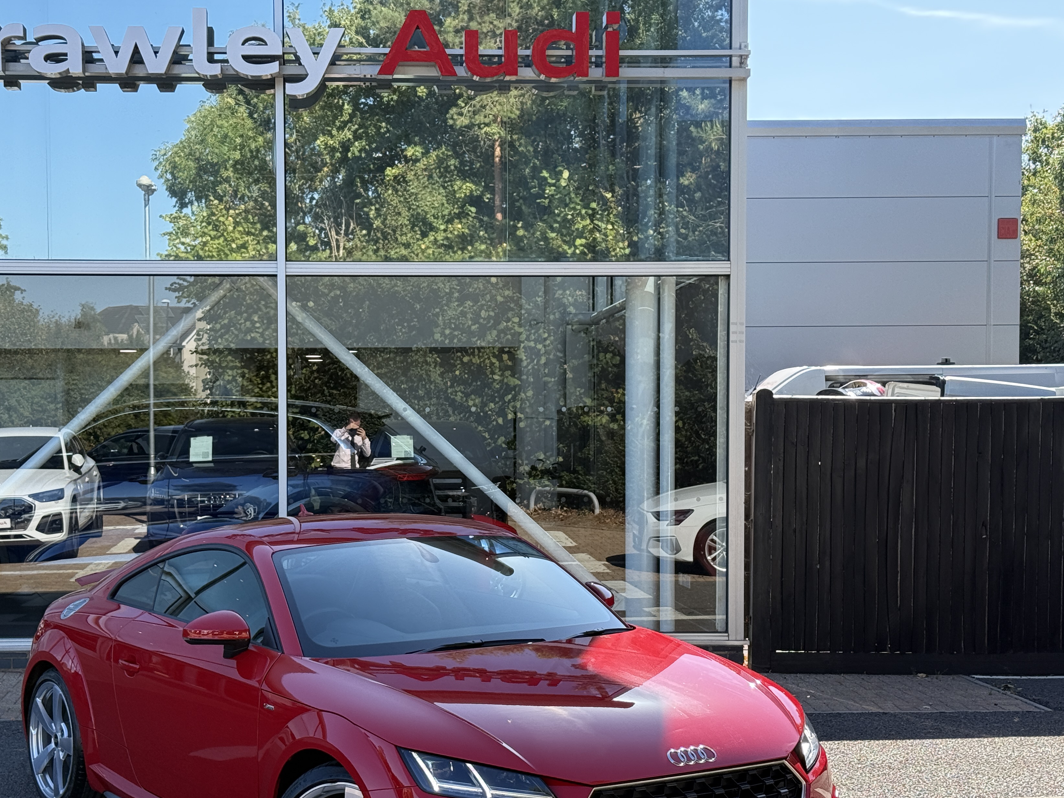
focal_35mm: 59
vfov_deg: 24.8
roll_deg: +0.5
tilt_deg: -1.1
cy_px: 485
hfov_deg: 32.6
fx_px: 1813
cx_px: 430
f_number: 1.78
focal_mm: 6.76
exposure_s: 1/1330
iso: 100
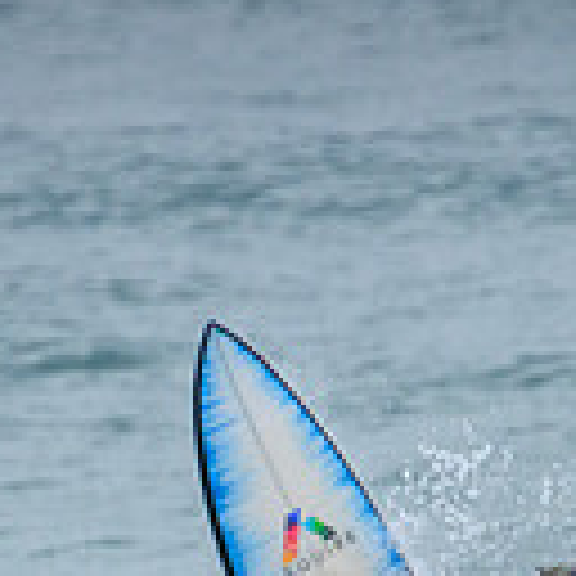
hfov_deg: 0.6
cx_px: 526
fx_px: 57795
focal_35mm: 3070
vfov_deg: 0.6
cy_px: 709
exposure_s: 1/2000
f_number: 11
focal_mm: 800
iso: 1000
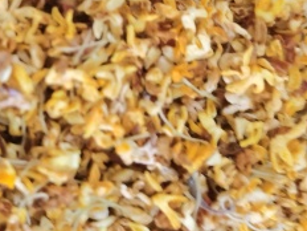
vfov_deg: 15.9
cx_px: 45
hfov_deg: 20.7
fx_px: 825
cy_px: 85
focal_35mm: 93
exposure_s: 1/36
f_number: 1.8
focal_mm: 5.58
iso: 200
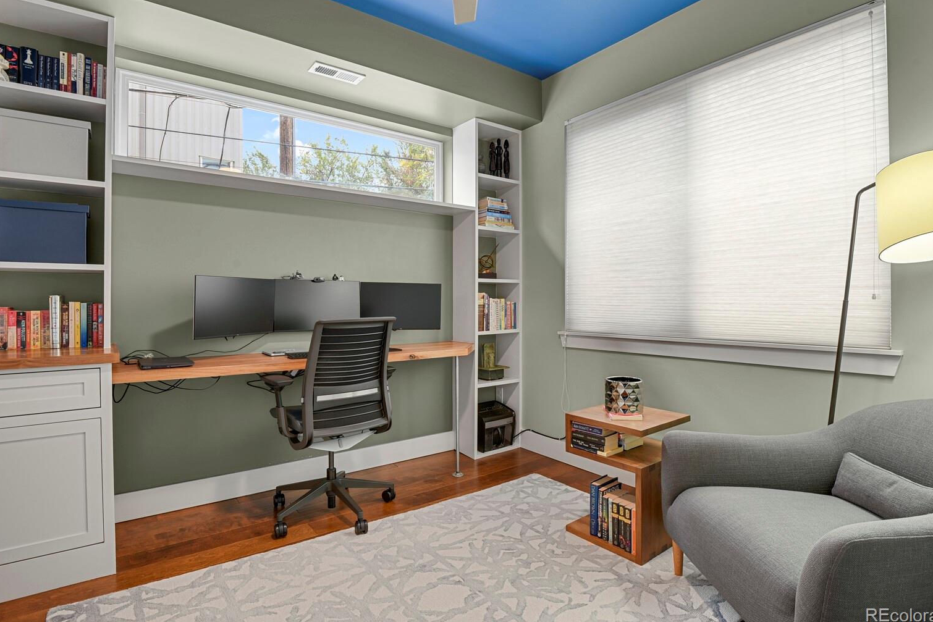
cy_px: 299
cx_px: 472
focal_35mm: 18
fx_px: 467
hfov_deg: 90.0
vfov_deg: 67.4
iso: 250
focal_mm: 17
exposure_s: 6
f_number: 8
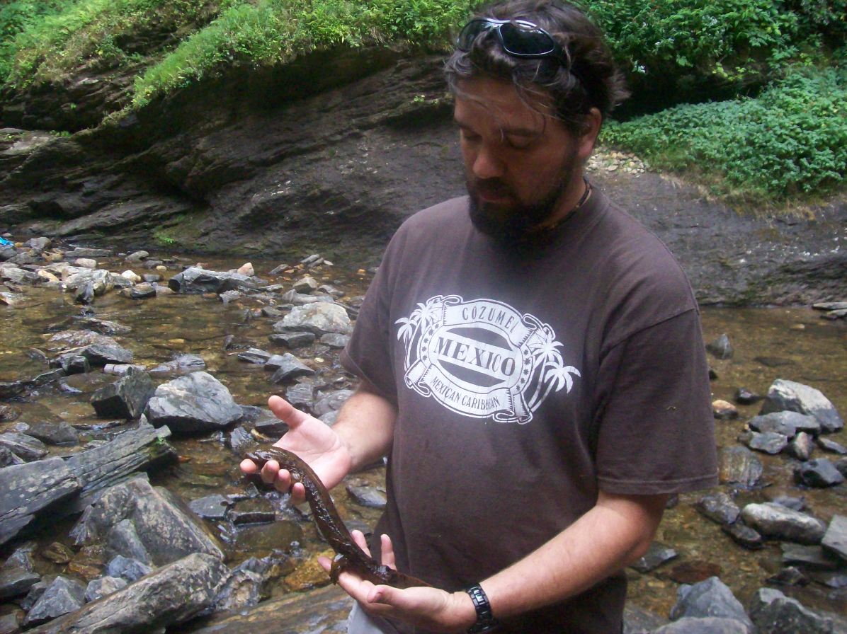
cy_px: 317
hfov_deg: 51.4
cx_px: 424
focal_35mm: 36
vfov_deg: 39.6
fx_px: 881
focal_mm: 6
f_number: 2.7
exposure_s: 1/128
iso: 335
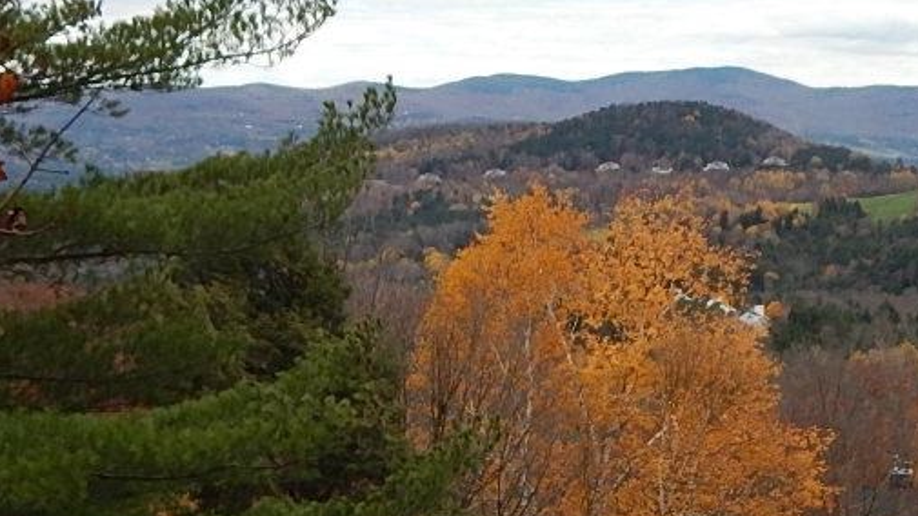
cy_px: 463
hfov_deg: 27.6
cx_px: 638
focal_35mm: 76
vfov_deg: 15.7
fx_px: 1850
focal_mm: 4
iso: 125
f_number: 3
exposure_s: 1/500
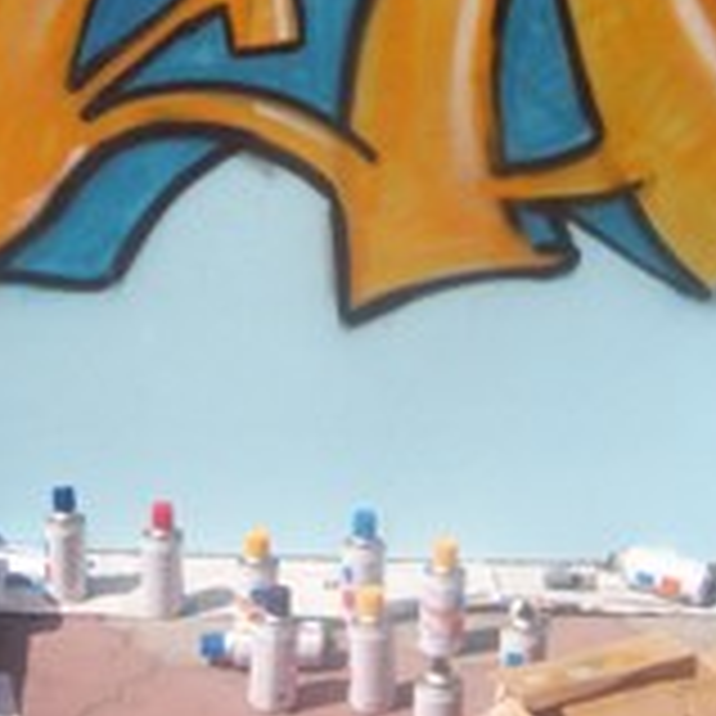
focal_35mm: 80
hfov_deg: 21.5
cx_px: 207
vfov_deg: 21.1
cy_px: 45
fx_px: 1872
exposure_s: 1/703
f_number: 4.8
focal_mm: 6
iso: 80
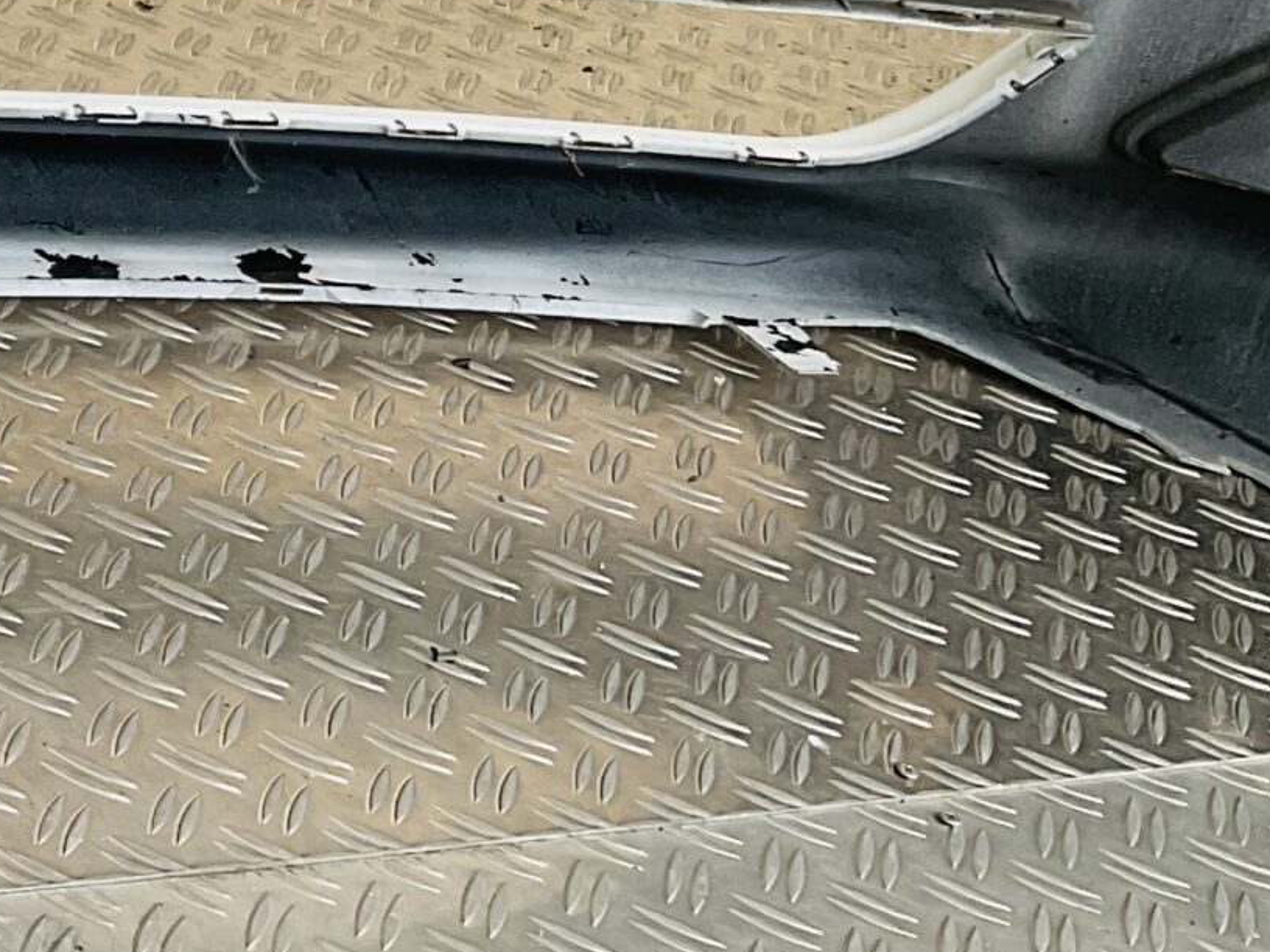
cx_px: -618
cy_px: -45
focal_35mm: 91
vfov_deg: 15.9
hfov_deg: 19.0
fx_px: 3339
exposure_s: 1/201
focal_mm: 3
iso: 16
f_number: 1.8
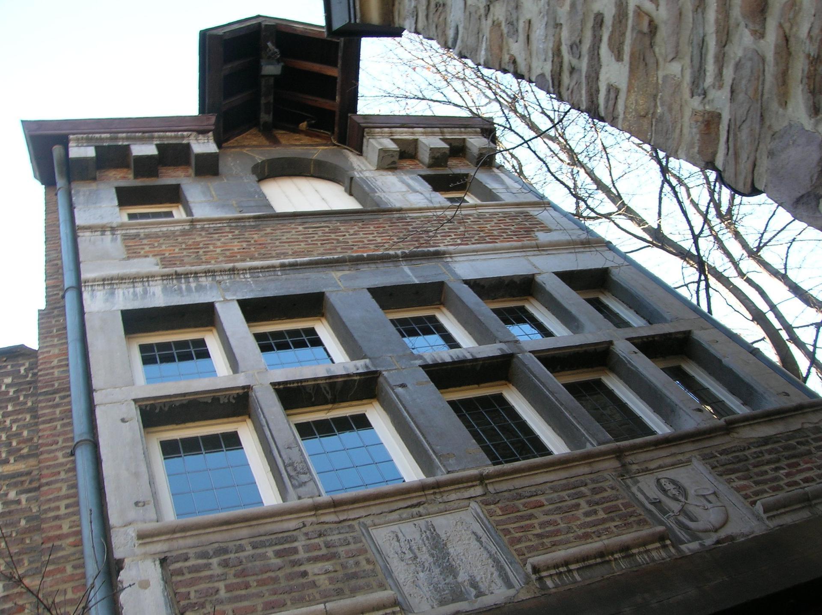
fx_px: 807
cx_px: 411
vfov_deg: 41.7
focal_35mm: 34
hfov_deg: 54.0
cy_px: 308
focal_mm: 5.7
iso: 50
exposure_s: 1/37.2
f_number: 4.9
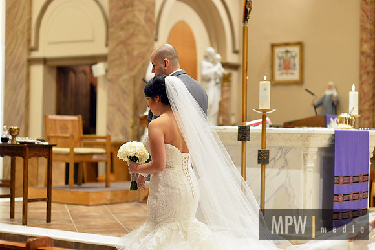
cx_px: 188
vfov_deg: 16.1
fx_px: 885
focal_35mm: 85
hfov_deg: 23.9
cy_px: 125
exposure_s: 1/320
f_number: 2.5
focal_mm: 85
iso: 3200
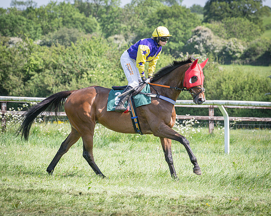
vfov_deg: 7.6
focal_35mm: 203
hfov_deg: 9.5
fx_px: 1626
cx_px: 145
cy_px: 108
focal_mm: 120
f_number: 4.5
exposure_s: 1/1600
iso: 400
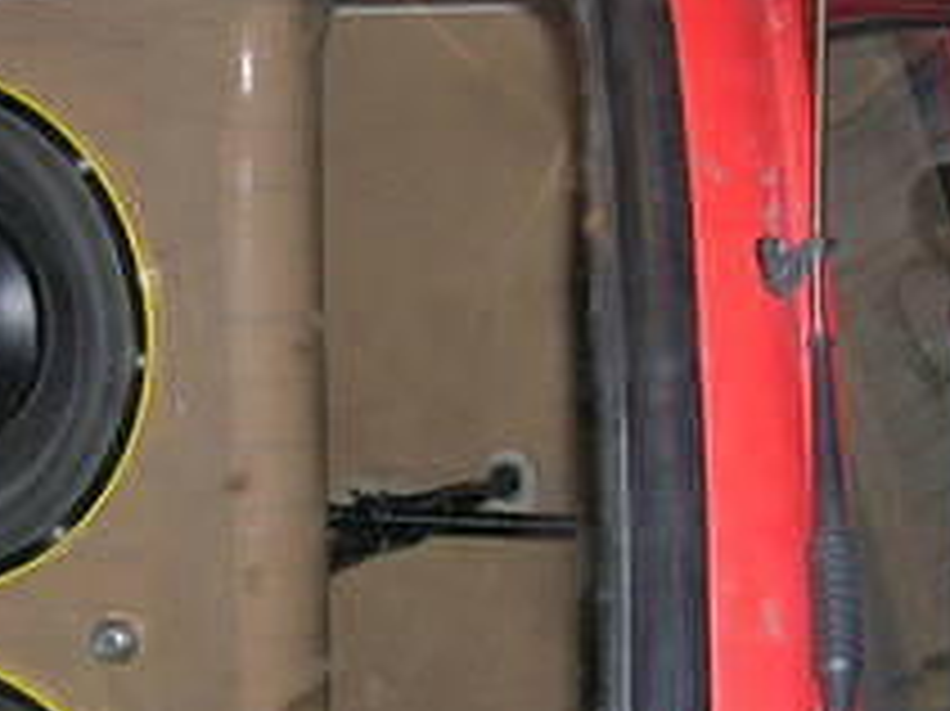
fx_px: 2825
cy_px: 526
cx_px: 144
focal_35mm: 103
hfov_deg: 18.8
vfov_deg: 14.3
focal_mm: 5.7
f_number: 2.9
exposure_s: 1/60.1
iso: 86
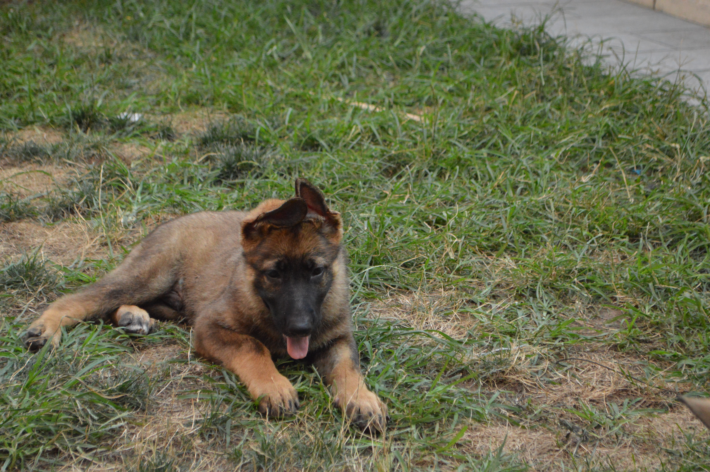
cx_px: 355
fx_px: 1626
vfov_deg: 16.5
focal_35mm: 82
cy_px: 236
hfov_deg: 24.6
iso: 3200
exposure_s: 1/500
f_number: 5.6
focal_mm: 55
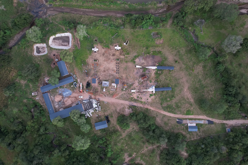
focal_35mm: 22
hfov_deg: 78.6
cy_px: 82
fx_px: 152
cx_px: 124
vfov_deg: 57.2
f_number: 2.8
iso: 800
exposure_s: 1/40
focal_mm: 8.38
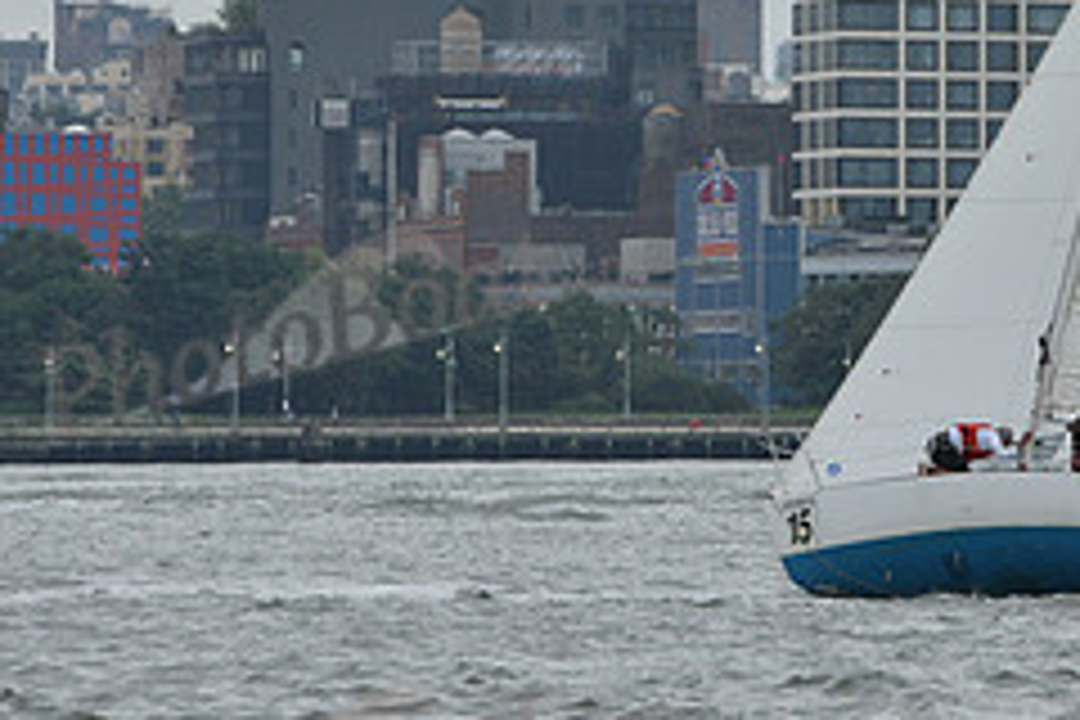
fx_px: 14519
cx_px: 909
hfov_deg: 4.3
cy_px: 25
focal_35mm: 484
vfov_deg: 2.8
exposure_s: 1/800
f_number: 7.1
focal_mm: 200
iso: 400
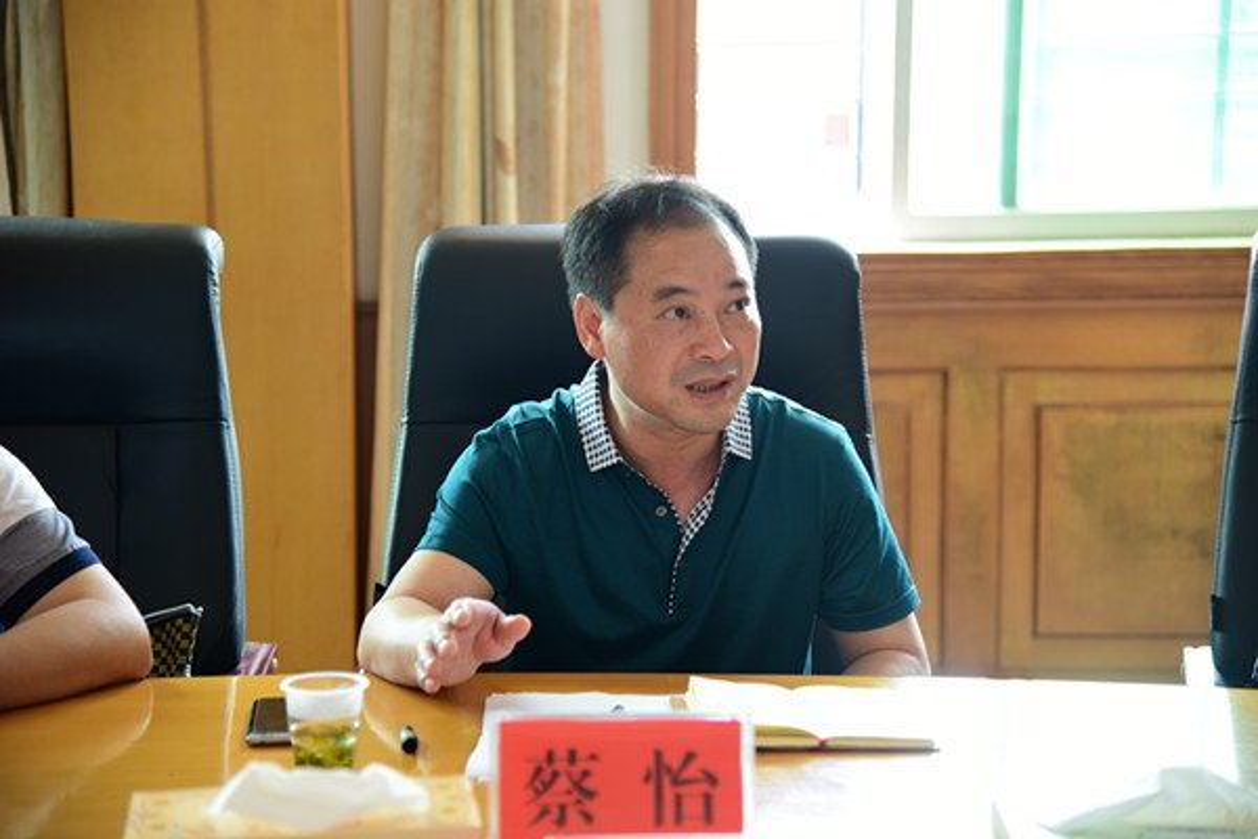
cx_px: 629
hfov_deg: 26.0
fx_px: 2725
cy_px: 420
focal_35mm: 78
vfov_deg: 17.5
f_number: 4
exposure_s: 1/80
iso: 1000
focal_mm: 78
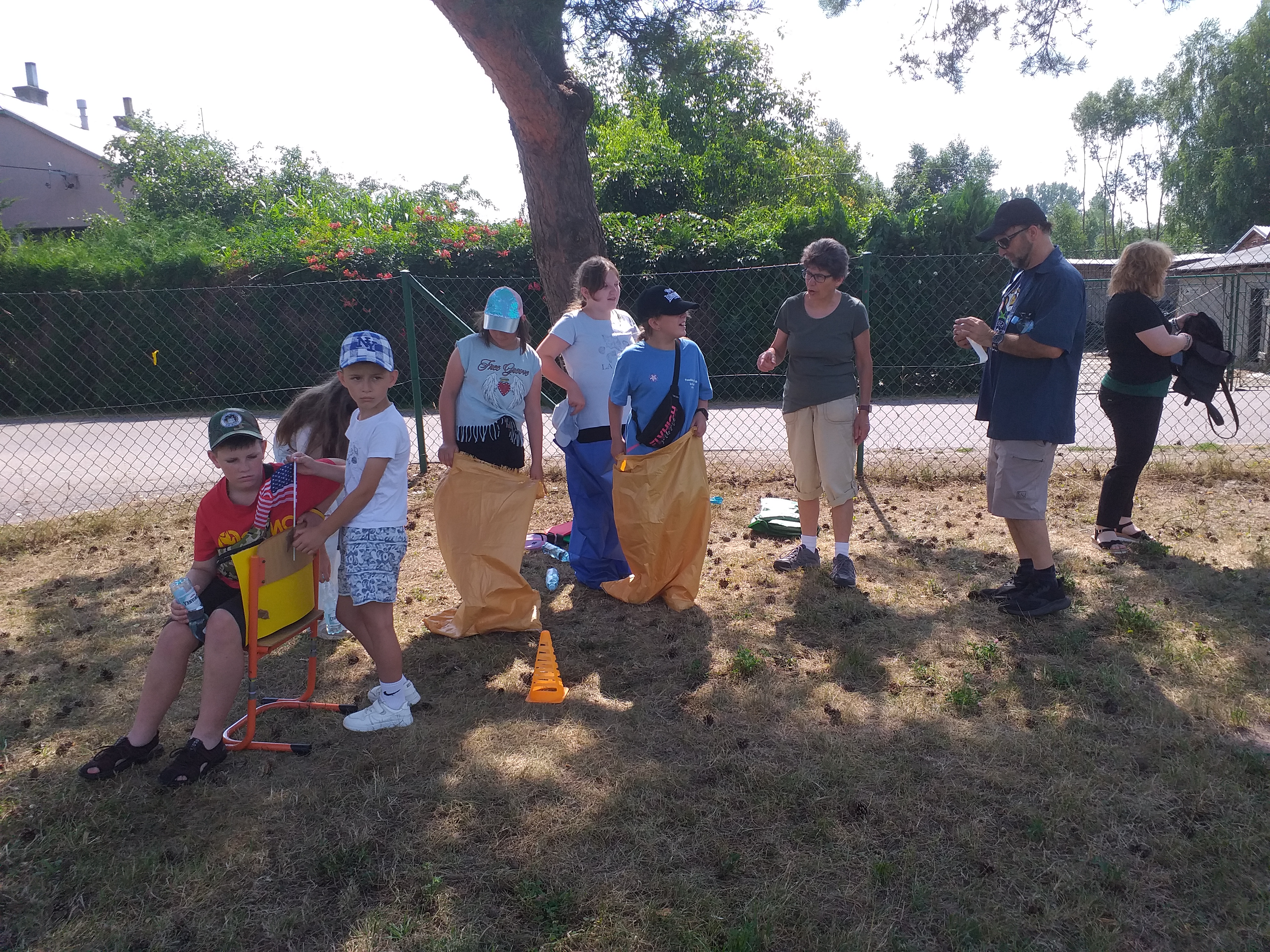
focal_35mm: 27
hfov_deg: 65.3
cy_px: 476
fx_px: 991
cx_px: 635
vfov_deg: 51.4
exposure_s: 1/716
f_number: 1.9
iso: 40
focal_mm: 3.6
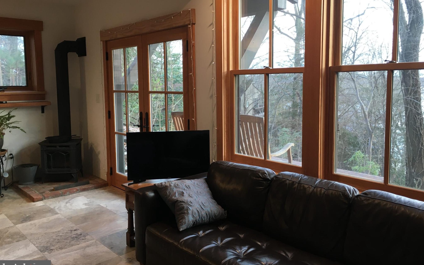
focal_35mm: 31
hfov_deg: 61.2
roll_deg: +0.4
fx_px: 358
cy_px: 117
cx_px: 213
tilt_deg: -6.2
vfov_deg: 40.5
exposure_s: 1/30
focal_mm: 4.15
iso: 64
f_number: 2.2
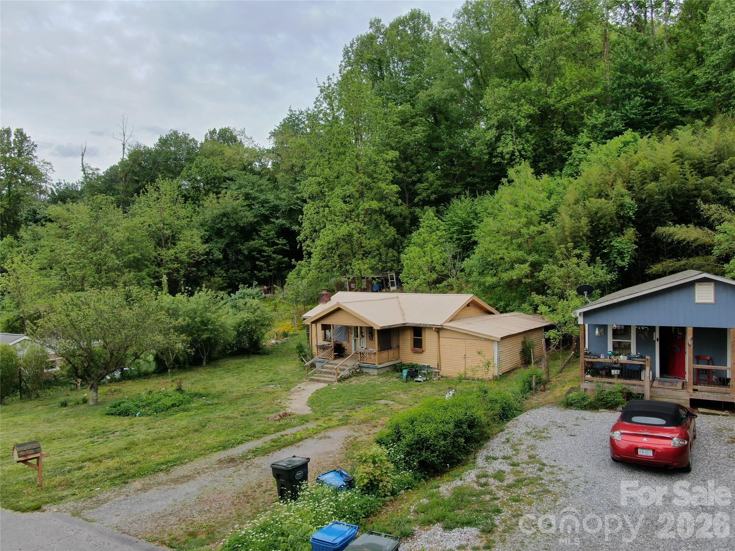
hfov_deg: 71.6
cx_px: 368
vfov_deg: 56.8
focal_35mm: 24
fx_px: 510
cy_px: 276
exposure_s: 1/100
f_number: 2.8
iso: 100
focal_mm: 4.39
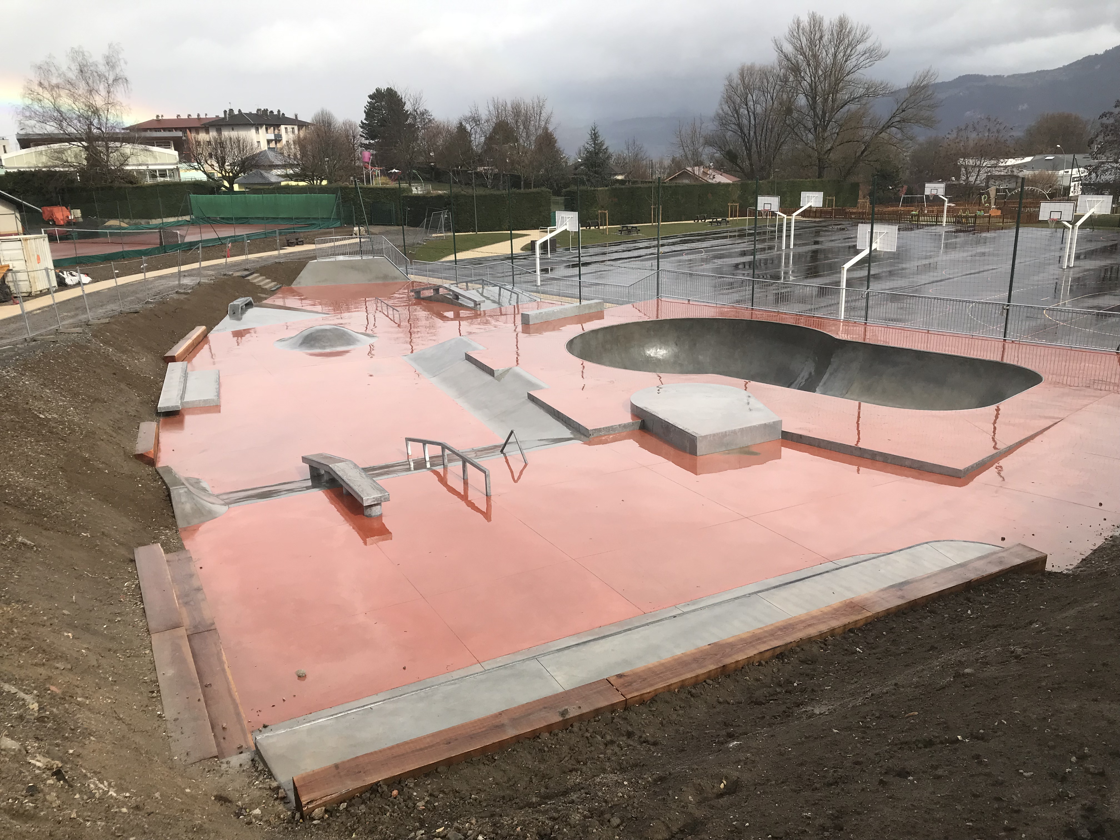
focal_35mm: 28
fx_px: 906
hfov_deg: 63.4
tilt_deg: -15.2
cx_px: 560
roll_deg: +0.7
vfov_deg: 49.7
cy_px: 420
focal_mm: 3.99
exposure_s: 1/1773
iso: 20
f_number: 1.8
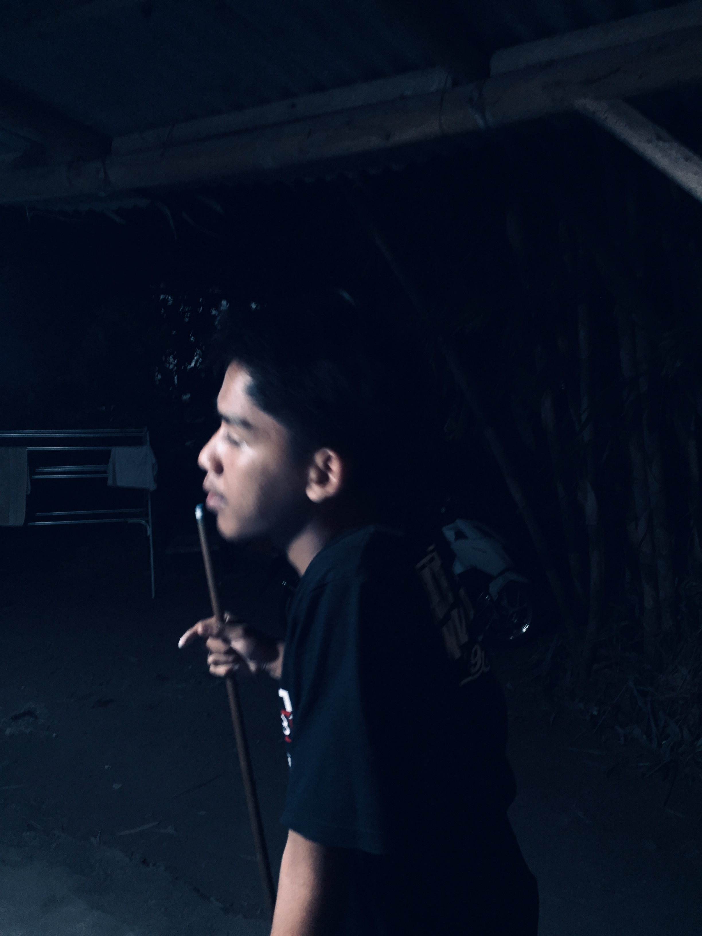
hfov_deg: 48.2
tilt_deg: -5.6
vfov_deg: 61.7
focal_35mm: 29
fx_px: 784
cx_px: 351
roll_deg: +0.2
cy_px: 468
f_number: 2.2
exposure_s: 1/17
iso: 125
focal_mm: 4.15
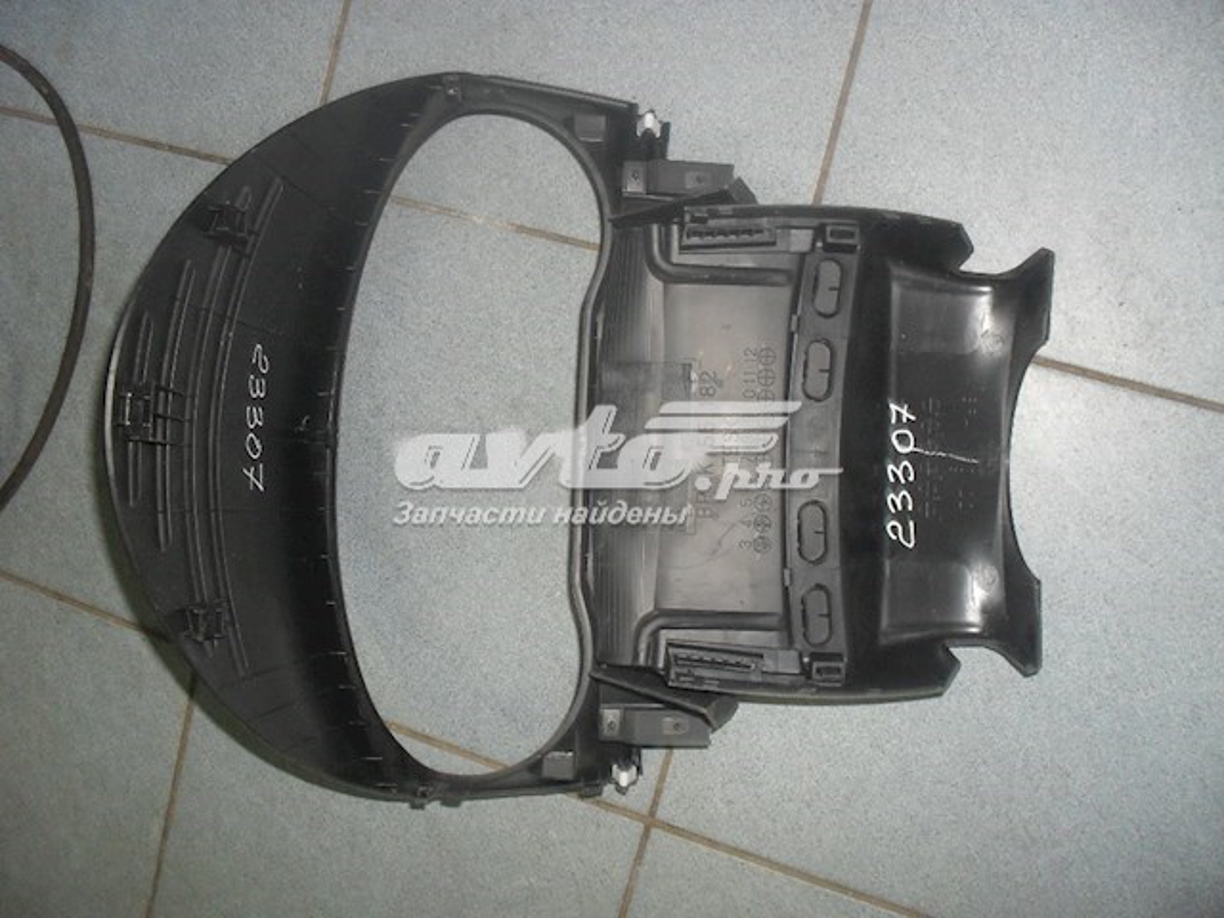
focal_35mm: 35
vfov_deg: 40.7
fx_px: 1238
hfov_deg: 52.6
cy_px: 459
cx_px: 612
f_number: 3.2
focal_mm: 6.3
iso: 200
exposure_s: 1/45
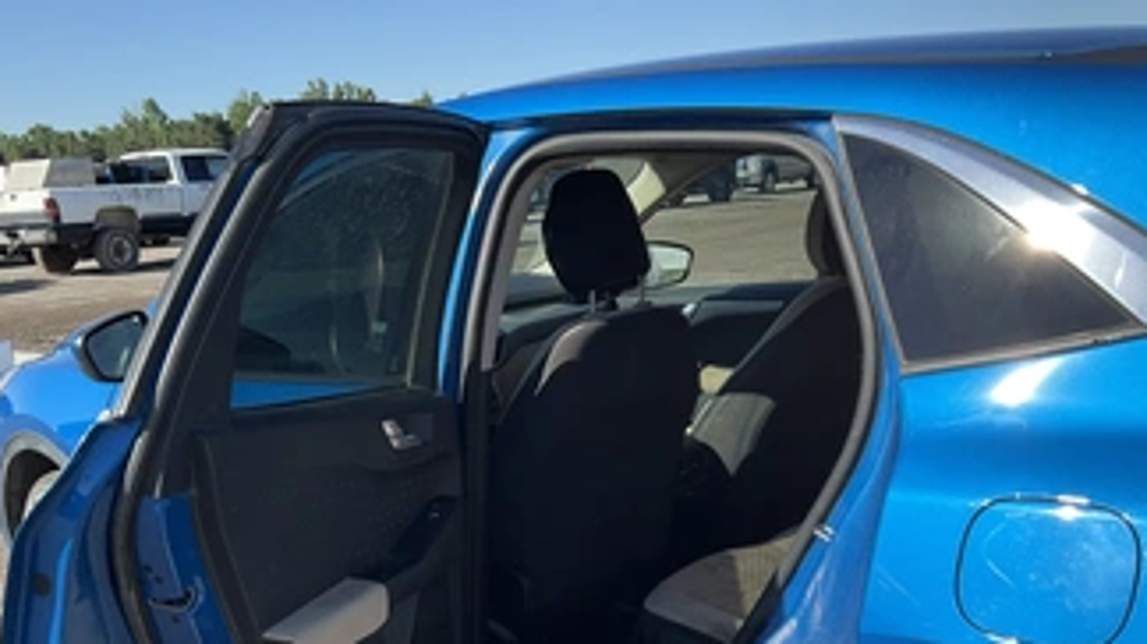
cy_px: 524
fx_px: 1186
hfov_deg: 51.5
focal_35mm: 39
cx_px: 496
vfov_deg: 29.6
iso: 25
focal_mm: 3
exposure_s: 1/829
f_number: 1.8
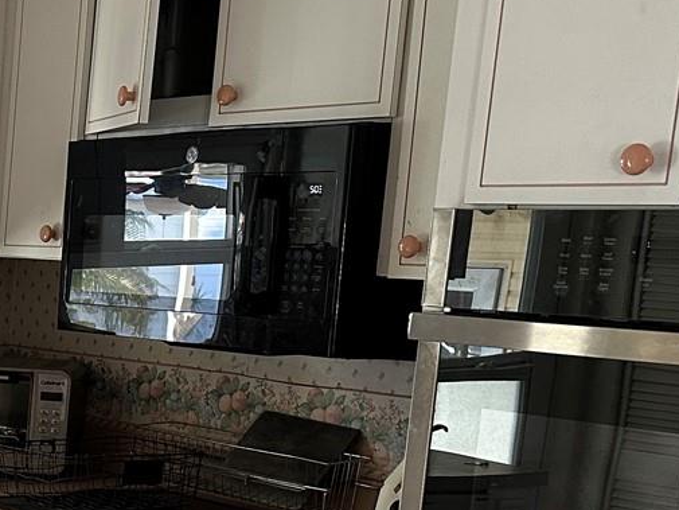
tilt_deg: -10.8
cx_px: -229
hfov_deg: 22.6
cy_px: 507
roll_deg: -2.5
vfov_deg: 18.9
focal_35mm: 76
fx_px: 1491
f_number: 1.78
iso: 250
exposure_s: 1/77
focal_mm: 6.86
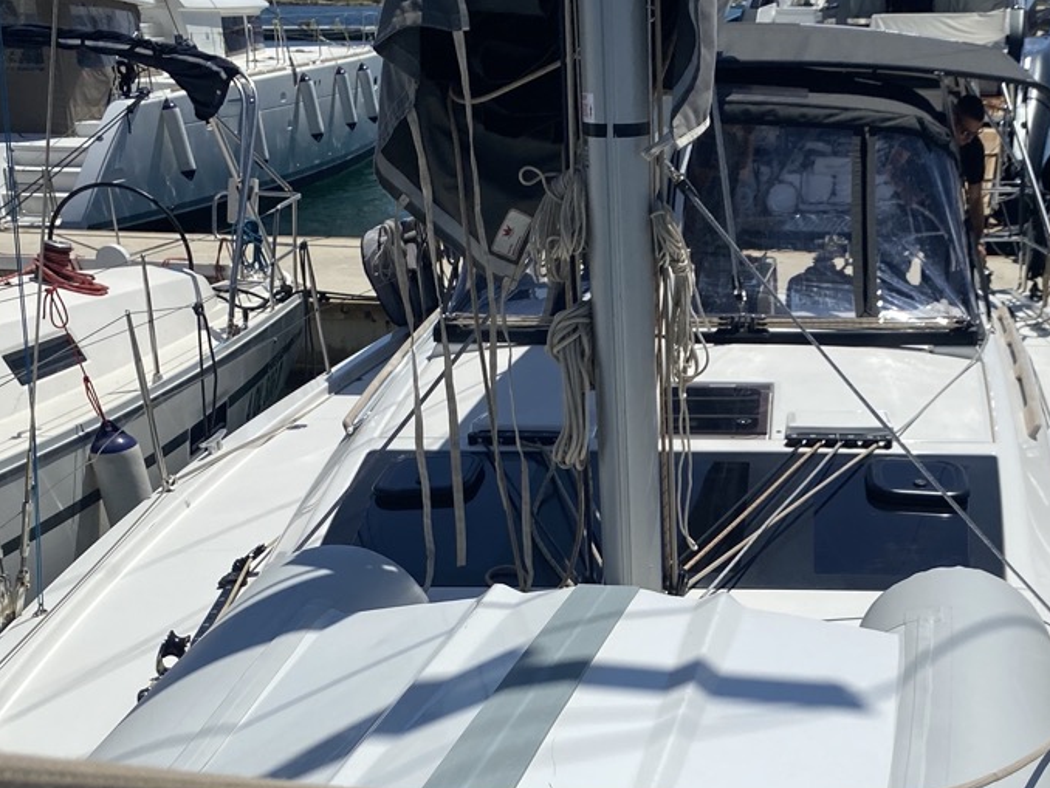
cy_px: 635
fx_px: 1396
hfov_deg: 40.5
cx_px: 729
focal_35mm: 46
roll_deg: -1.1
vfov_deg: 30.7
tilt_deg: -24.6
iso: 40
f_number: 1.8
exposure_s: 1/14286
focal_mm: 4.25
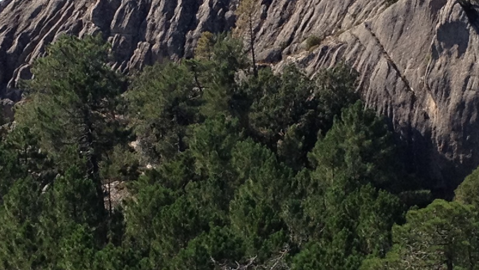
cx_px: 320
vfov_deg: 7.8
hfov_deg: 13.8
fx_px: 1969
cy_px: 173
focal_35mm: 155
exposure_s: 1/1227
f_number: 2.4
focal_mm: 4.28
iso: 64
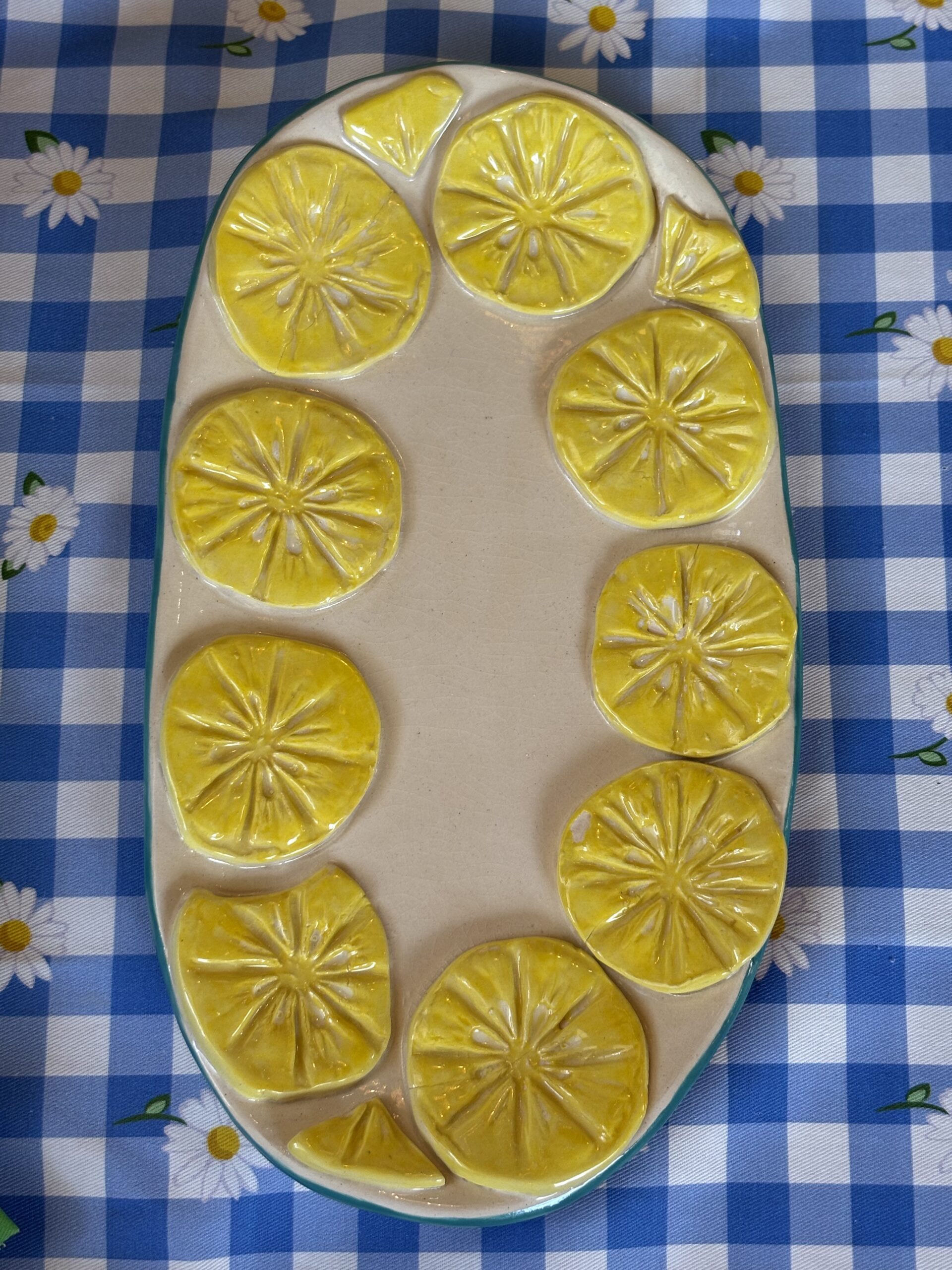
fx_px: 1907
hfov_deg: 28.0
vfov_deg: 36.8
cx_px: 476
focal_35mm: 52
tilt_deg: -73.2
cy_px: 635
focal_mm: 5.96
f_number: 1.6
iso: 40
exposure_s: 1/50
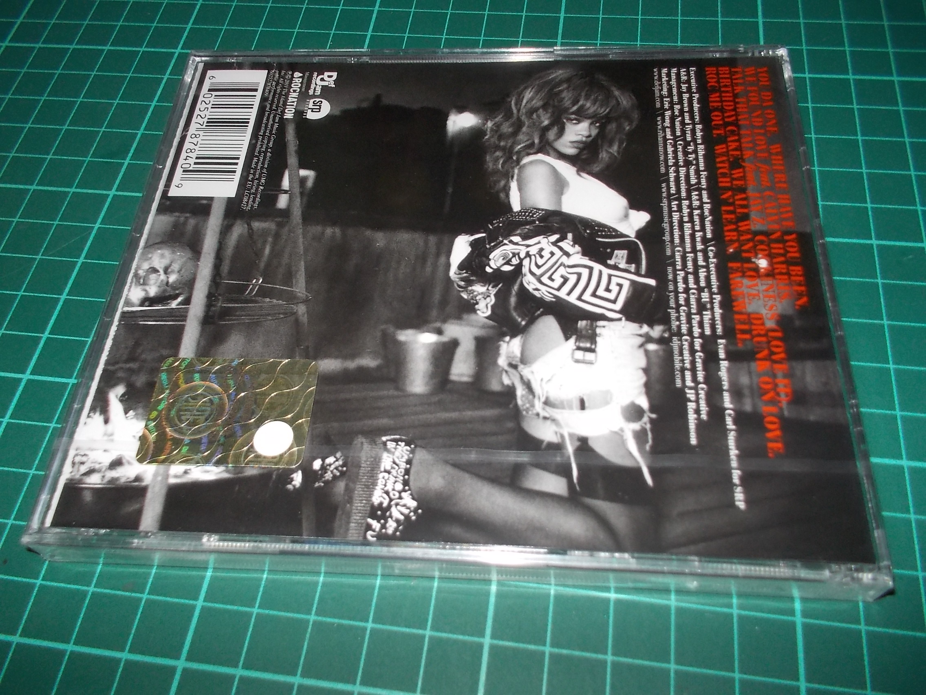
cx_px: 463
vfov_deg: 48.2
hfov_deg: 61.7
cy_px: 348
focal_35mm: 29
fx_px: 776
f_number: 3.3
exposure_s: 1/30
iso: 200
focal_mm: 4.1
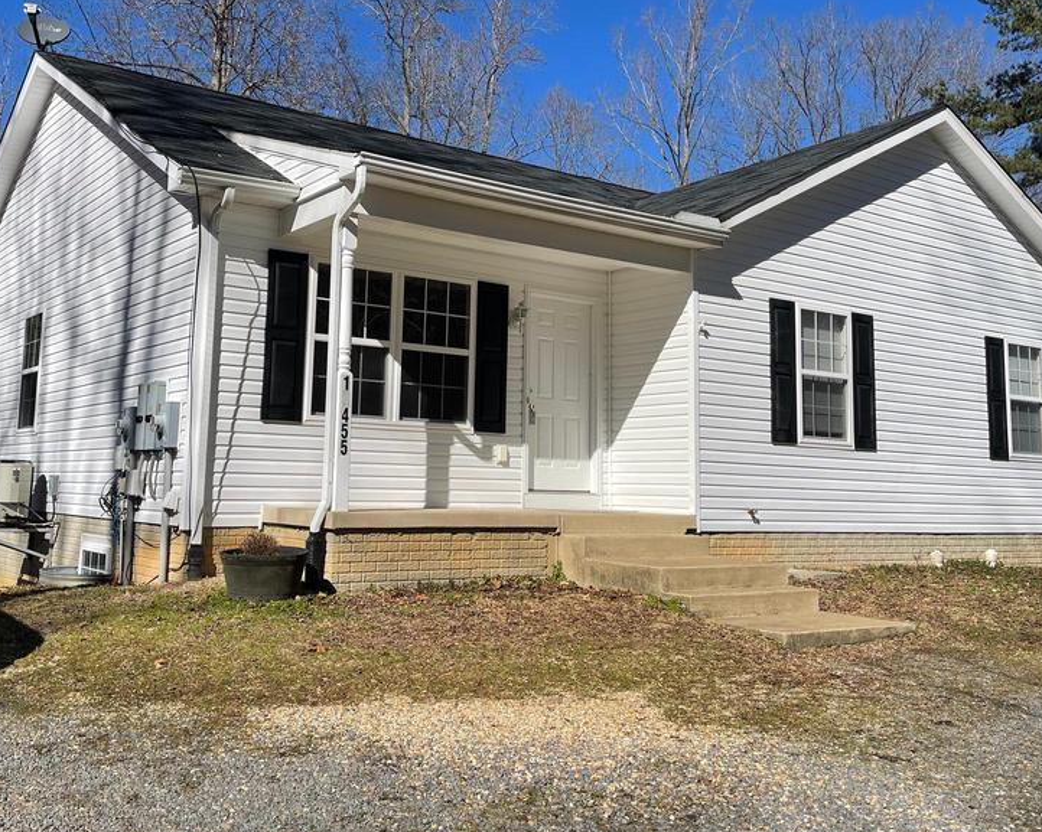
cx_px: 478
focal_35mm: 36
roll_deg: -1.4
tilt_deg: +7.3
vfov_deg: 40.9
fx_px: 1110
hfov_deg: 50.2
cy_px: 317
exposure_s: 1/5618
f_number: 1.6
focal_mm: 5.1
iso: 32
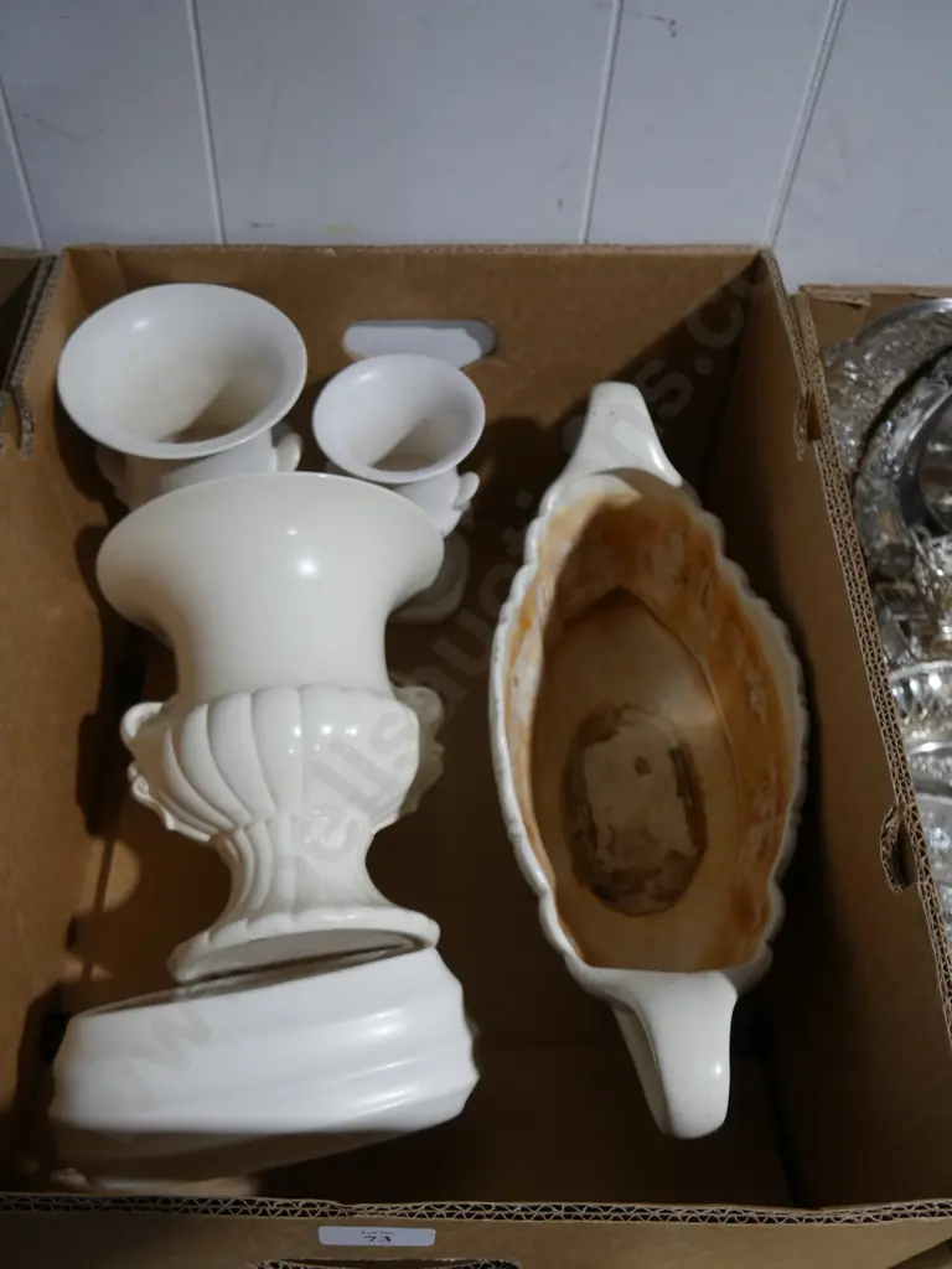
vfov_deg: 56.8
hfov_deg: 44.2
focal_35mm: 32
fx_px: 1173
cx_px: 476
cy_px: 634
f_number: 3.6
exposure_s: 1/60
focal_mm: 16
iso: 400
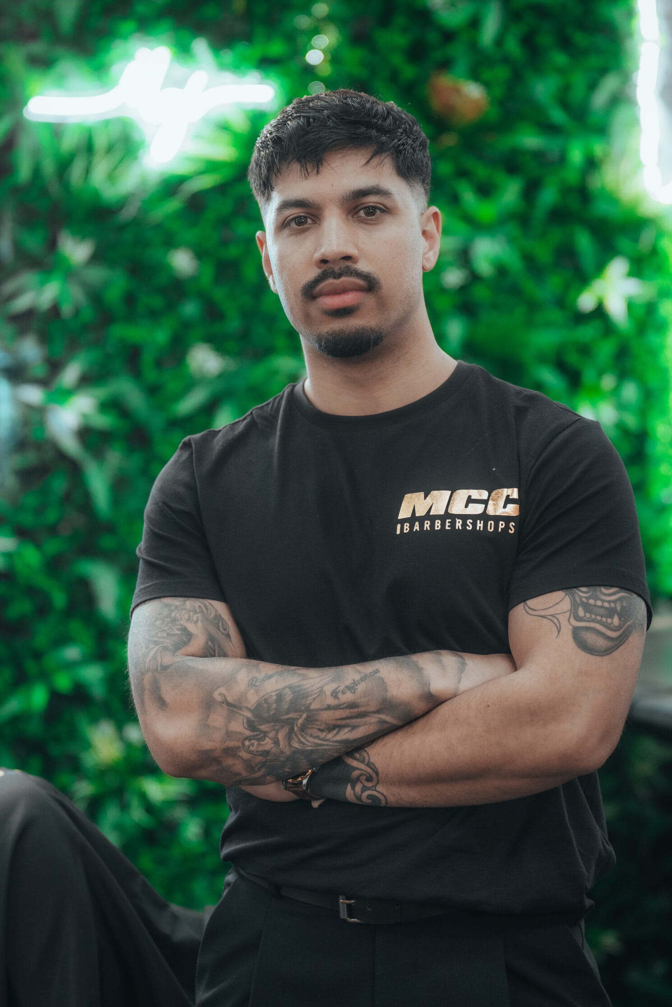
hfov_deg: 13.3
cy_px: 518
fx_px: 2883
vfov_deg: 19.8
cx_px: 363
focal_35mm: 103
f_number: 2.8
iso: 2000
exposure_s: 1/200
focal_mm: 90
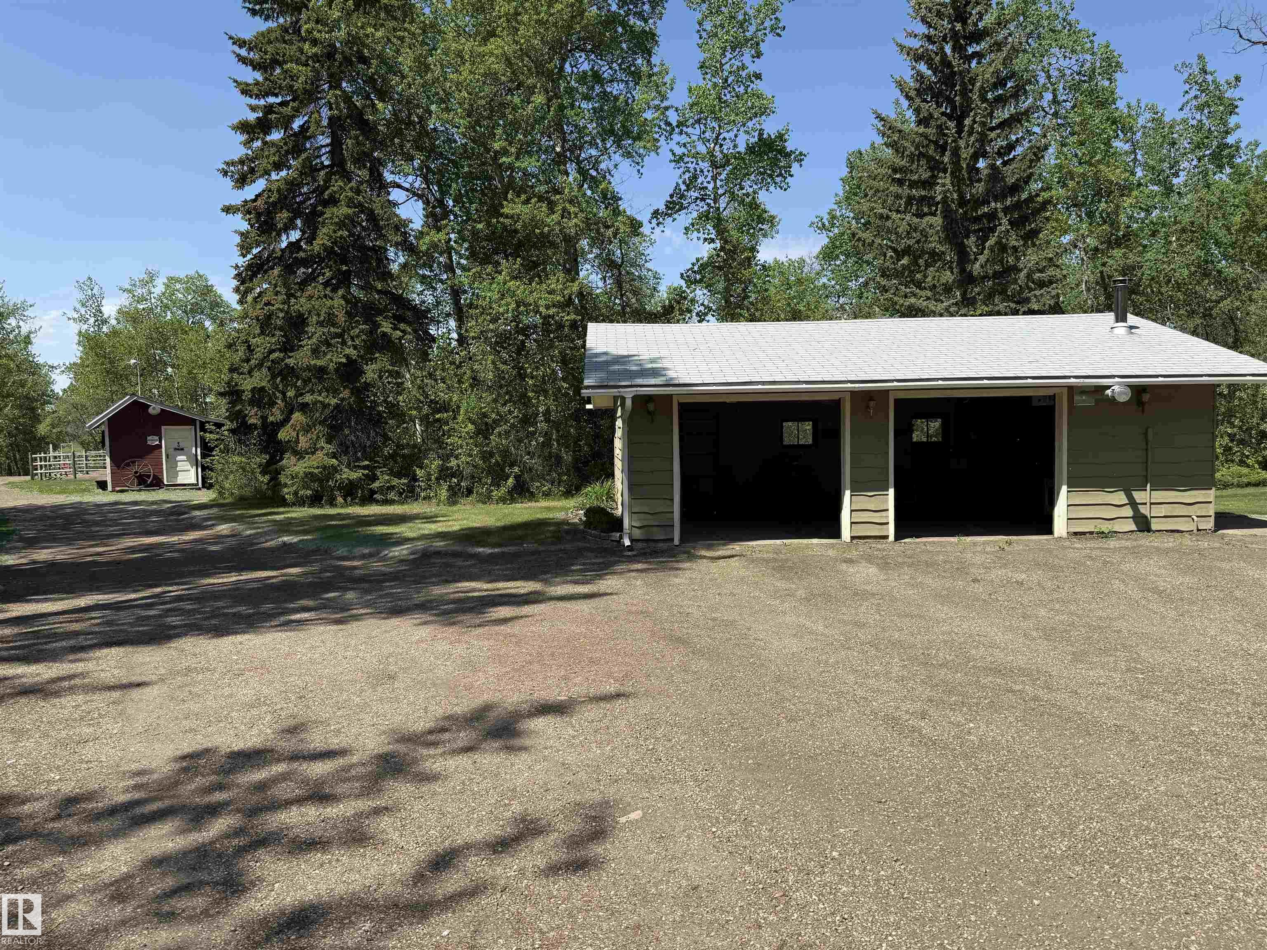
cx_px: 634
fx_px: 878
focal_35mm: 24
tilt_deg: -2.8
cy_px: 475
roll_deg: +0.2
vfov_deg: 56.8
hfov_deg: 71.6
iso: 80
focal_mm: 6.76
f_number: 1.78
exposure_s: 1/3425
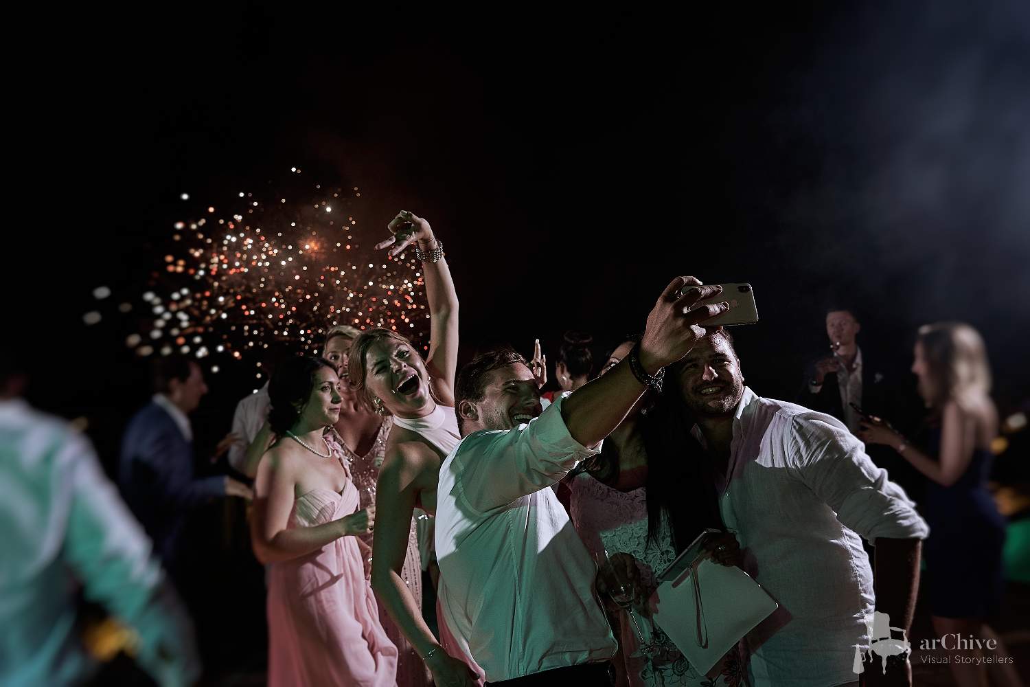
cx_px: 515
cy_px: 344
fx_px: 887
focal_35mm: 31
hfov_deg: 60.3
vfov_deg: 42.3
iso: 1000
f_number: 5
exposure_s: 1/100
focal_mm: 31
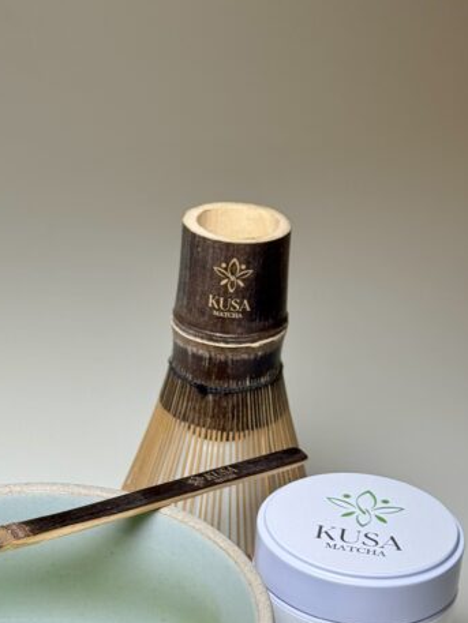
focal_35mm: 84
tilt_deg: -28.2
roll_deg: -1.9
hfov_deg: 17.4
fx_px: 1514
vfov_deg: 23.1
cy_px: 431
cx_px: 87
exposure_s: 1/484
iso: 64
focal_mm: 6.76
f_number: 1.78
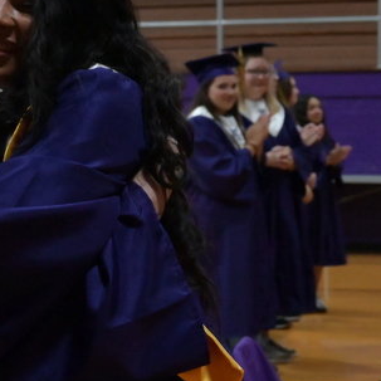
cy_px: 213
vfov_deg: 15.2
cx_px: -8
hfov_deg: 14.9
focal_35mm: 115
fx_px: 1432
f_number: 7.1
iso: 6400
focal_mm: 40
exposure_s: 1/200
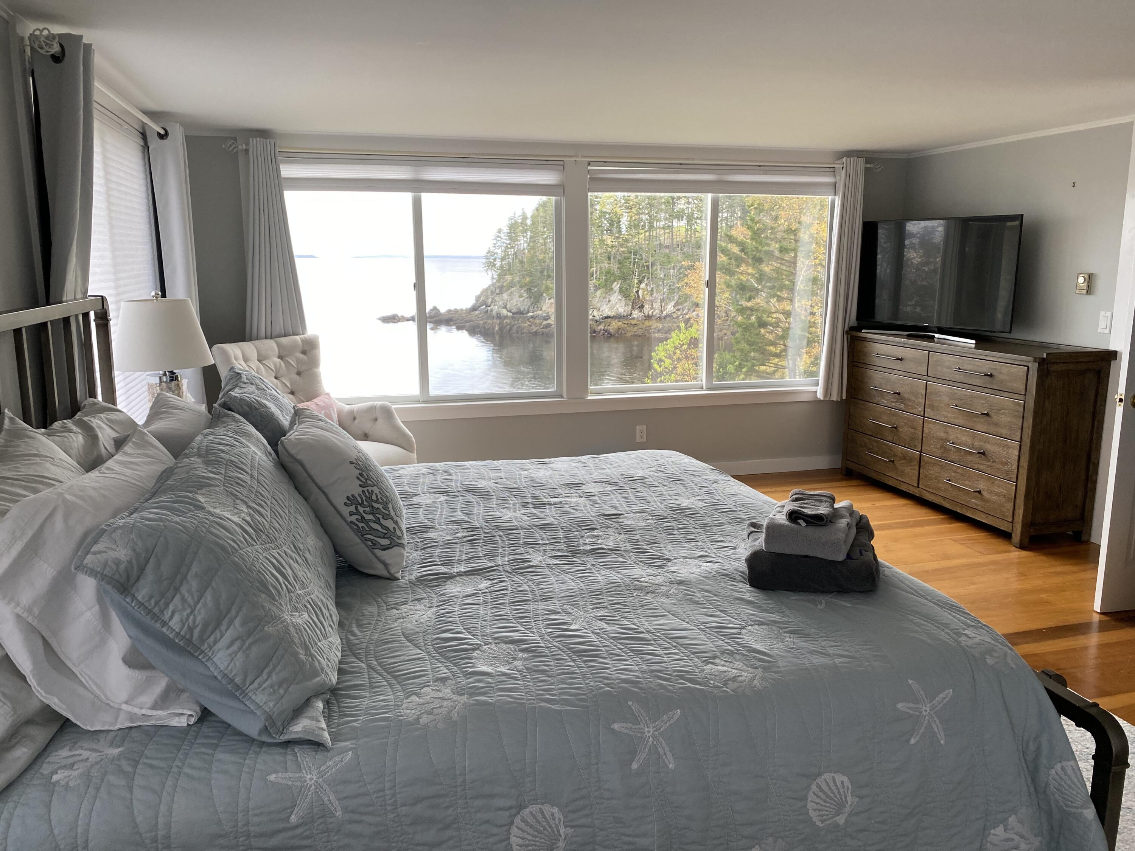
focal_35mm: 26
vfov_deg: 53.1
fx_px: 852
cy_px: 426
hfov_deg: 67.3
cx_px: 568
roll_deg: +0.2
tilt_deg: -10.9
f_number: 1.8
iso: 125
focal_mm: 4.25
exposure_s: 1/108
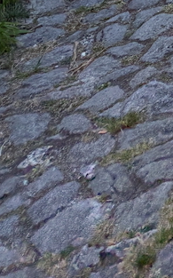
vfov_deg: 12.1
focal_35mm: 141
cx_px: 356
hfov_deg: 8.7
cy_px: -370
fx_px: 1066
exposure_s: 1/1217
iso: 50
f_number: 1.6
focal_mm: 5.96
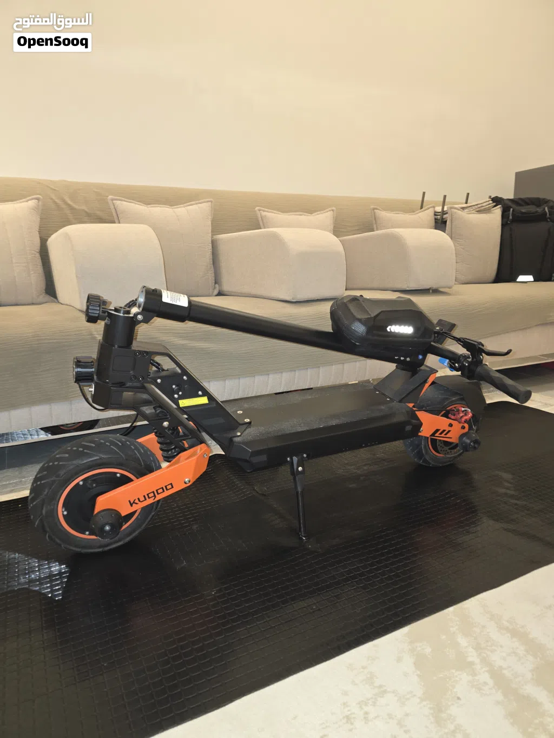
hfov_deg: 58.9
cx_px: 277
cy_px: 369
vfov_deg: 73.9
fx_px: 491
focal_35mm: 23
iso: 125
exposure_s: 1/14.3
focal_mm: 6.3
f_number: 1.7
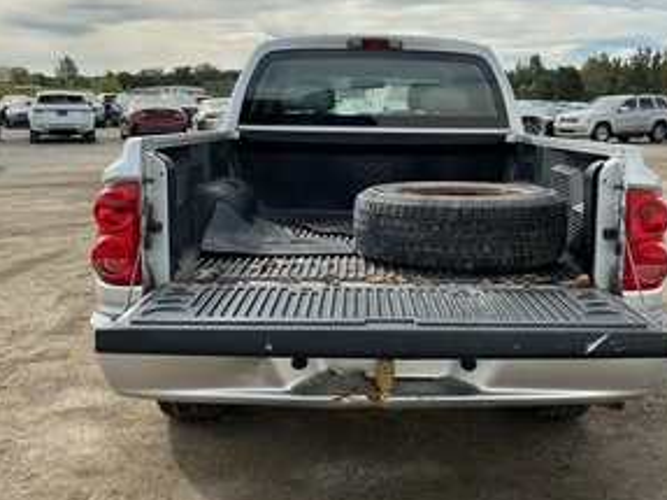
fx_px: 751
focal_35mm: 39
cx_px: 383
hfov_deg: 47.7
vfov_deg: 36.7
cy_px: 214
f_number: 1.8
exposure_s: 1/1342
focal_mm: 3
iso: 25
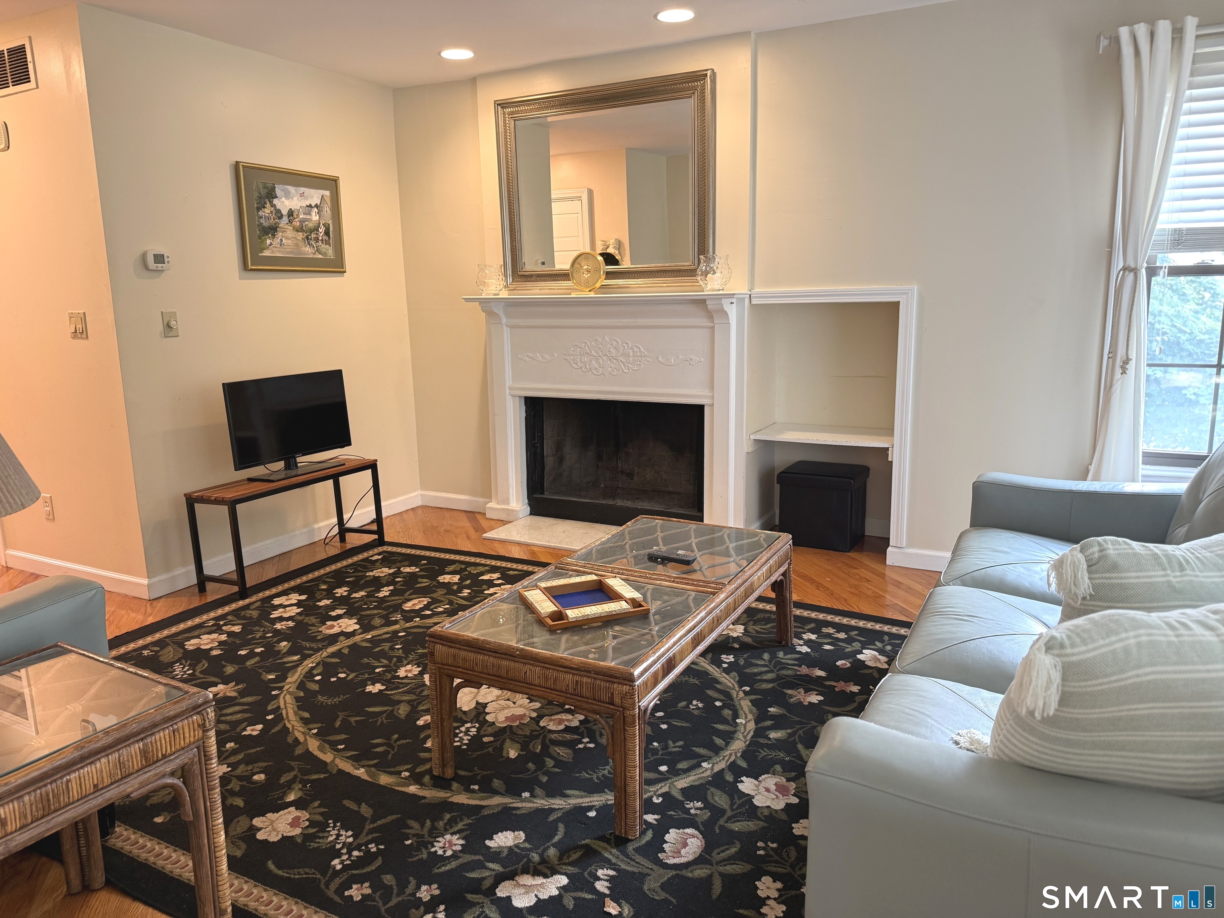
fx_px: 849
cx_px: 612
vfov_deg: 56.8
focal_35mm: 24
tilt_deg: -9.5
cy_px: 459
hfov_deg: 71.6
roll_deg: +0.9
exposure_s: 1/60
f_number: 1.78
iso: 160
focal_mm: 6.76
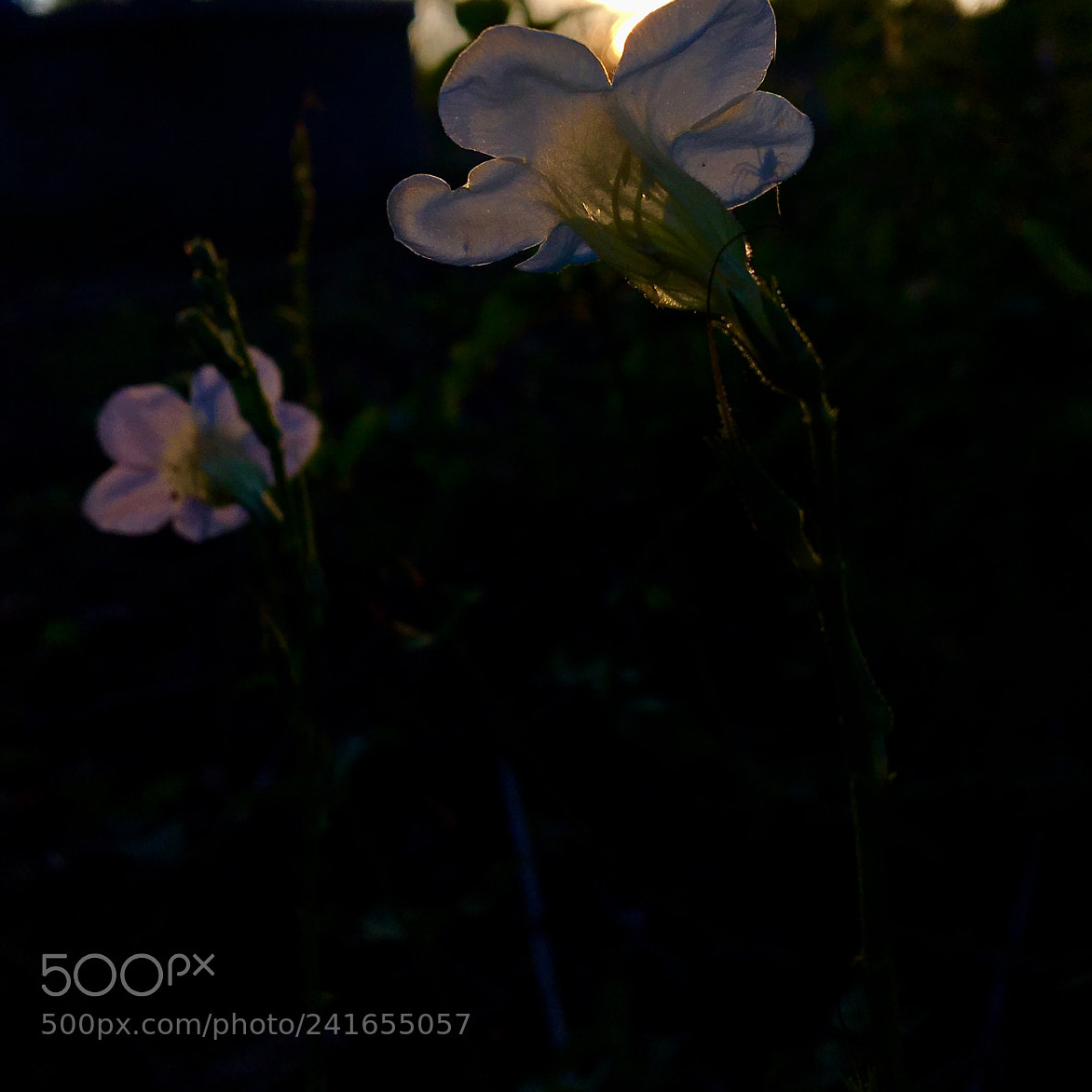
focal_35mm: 35
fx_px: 1249
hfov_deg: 47.2
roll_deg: +2.2
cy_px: 352
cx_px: 542
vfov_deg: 46.4
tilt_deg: -8.4
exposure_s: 1/999
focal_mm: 4.15
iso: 25
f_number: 2.2
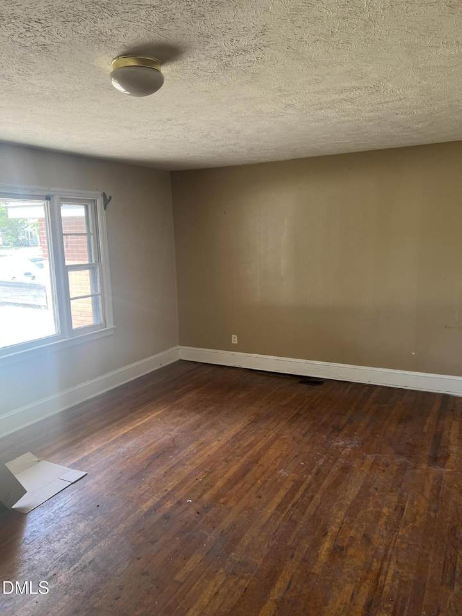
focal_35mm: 26
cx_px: 231
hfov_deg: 53.1
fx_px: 463
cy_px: 308
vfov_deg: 67.3
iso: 125
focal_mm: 5.7
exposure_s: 1/121
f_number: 1.5
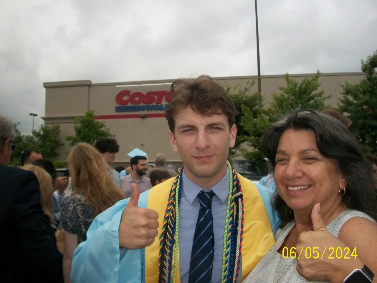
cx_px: 188
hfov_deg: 56.8
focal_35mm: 32
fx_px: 349
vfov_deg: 44.2
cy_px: 142
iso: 80
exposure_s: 1/500
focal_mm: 5.7
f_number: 5.5
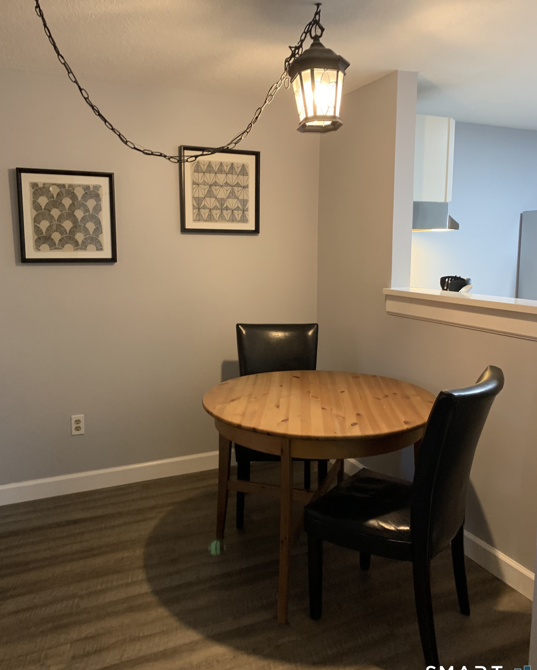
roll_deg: -0.9
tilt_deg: -5.9
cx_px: 260
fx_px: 556
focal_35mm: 28
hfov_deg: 51.5
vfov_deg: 62.2
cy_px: 317
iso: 250
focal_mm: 4.25
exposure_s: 1/40
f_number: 1.8
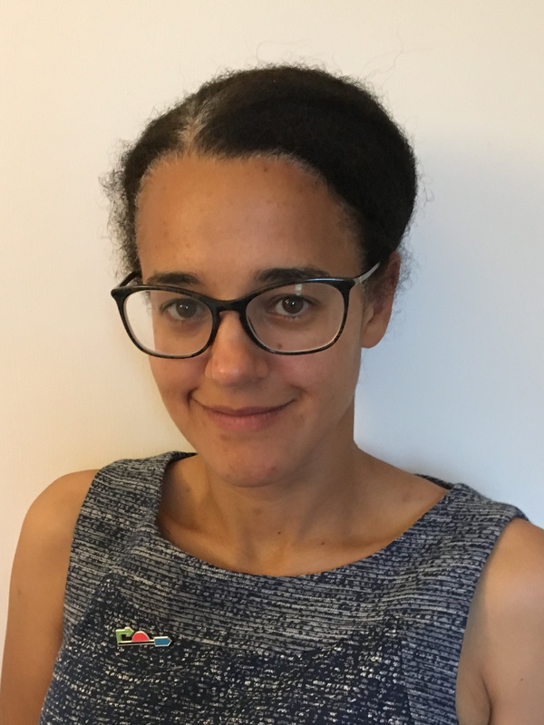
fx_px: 608
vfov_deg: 61.7
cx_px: 272
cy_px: 362
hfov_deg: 48.2
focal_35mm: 29
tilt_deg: -13.2
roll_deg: -0.7
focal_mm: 4.15
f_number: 2.2
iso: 400
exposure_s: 1/17
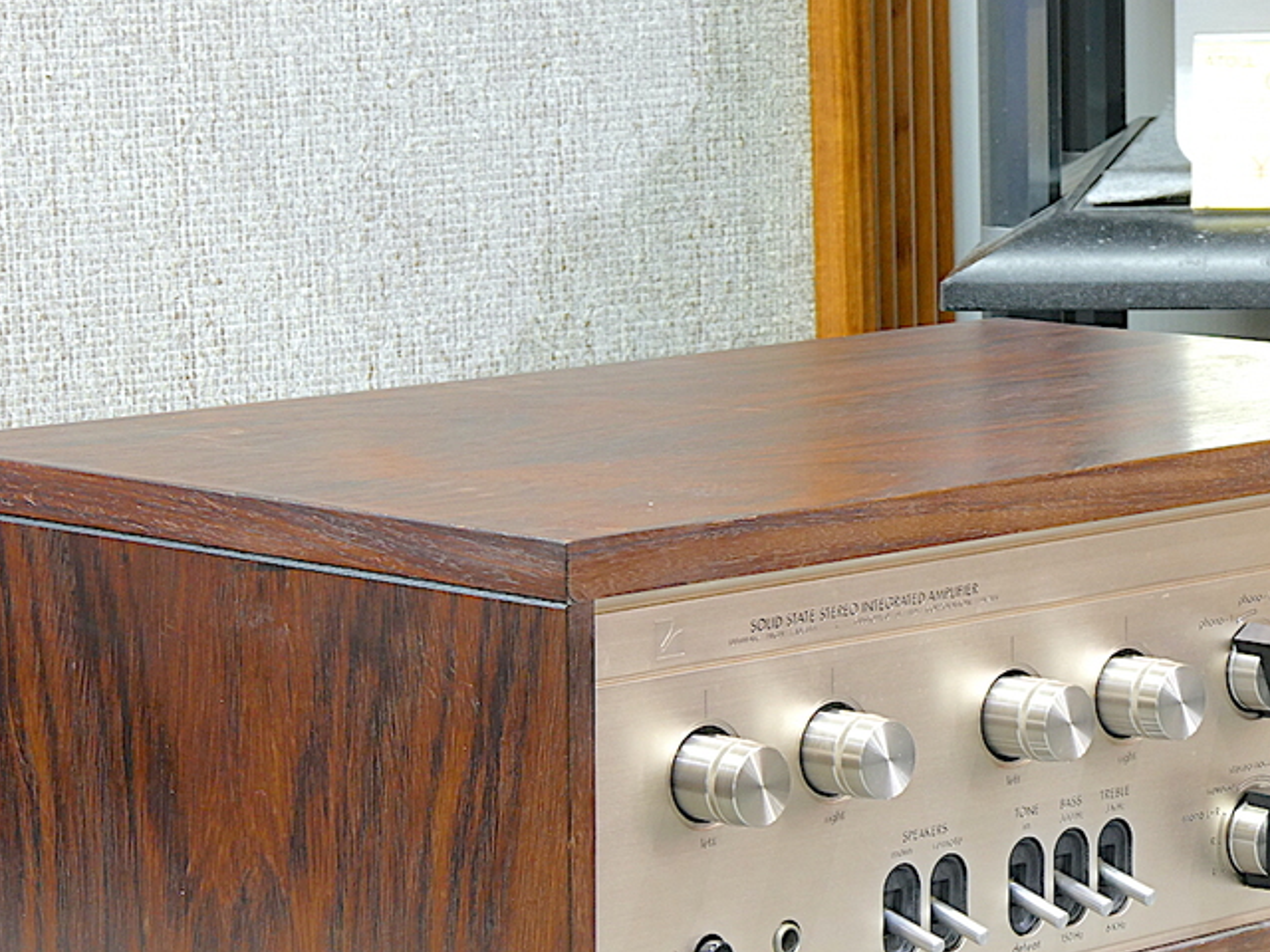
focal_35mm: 147
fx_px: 5393
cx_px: 788
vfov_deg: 10.1
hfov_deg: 13.4
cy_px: 684
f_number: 7.1
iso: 100
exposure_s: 2.5
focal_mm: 17.5
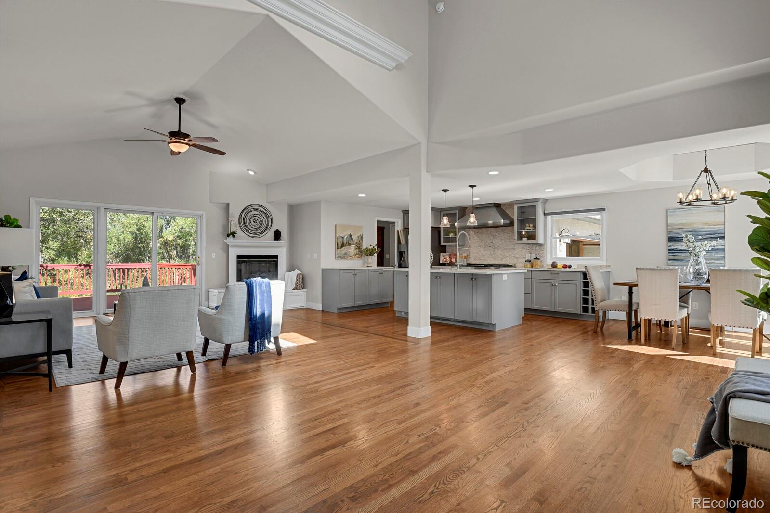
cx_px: 385
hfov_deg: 93.3
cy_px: 256
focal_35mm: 17
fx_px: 364
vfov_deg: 70.4
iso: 2800
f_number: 8
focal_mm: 17
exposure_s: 1/20
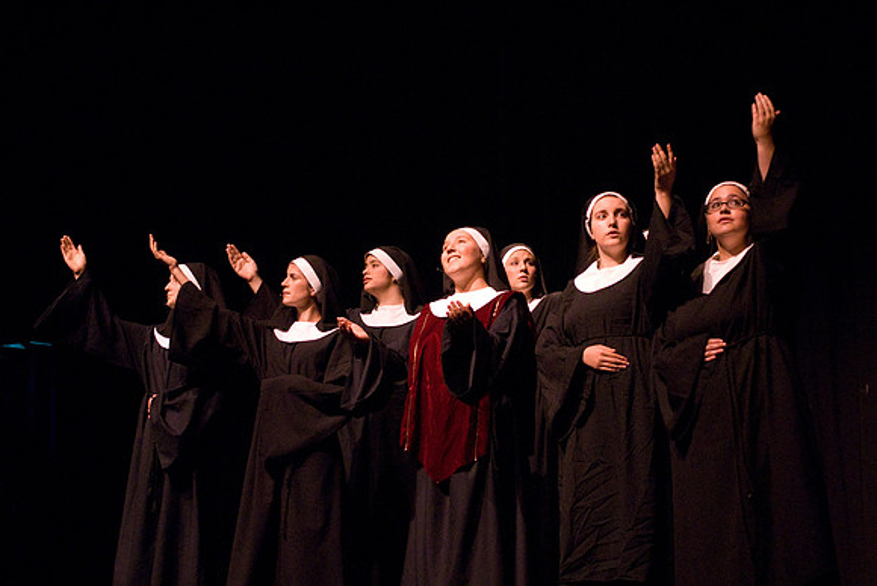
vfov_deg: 20.2
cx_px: 438
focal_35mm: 68
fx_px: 1646
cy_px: 293
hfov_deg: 29.8
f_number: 5.6
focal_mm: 45
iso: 1600
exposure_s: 1/30
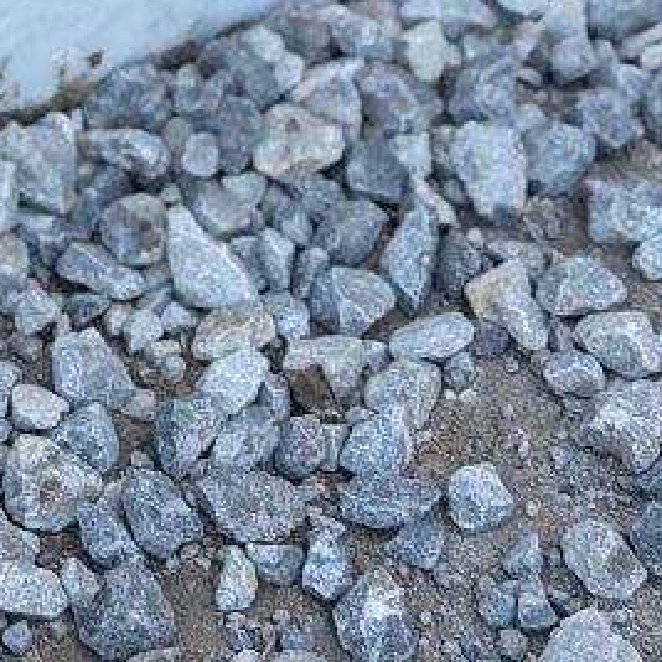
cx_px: -104
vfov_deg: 8.8
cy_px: -469
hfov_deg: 9.1
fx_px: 4133
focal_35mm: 191
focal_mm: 6.76
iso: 64
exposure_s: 1/384
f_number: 1.78
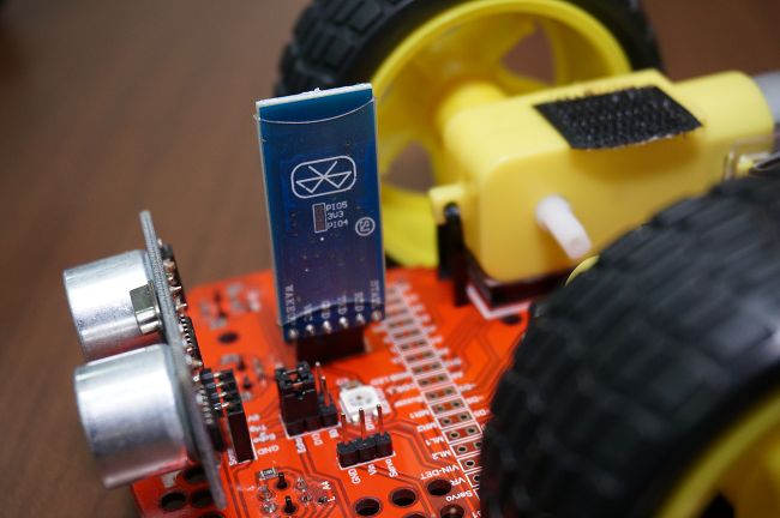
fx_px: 1169
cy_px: 259
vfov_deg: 25.0
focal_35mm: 54
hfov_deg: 36.9
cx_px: 390
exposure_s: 1/160
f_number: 5.6
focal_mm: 36
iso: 800
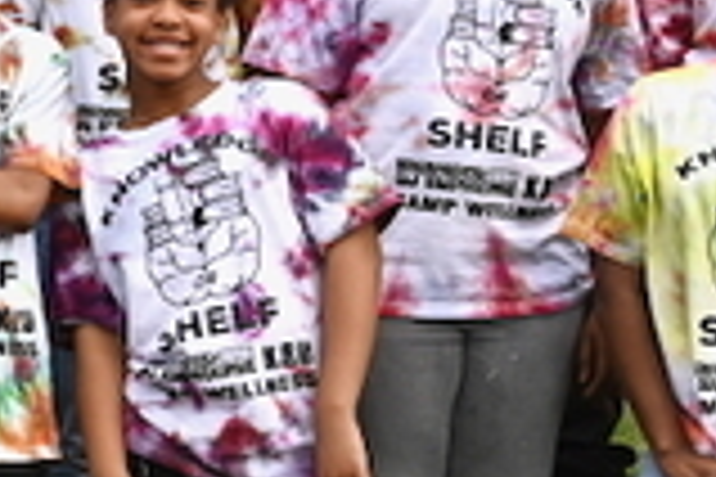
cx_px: -320
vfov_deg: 6.5
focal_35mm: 212
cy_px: 171
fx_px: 4216
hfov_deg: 9.5
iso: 100
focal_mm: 33
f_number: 8
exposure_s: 1/200
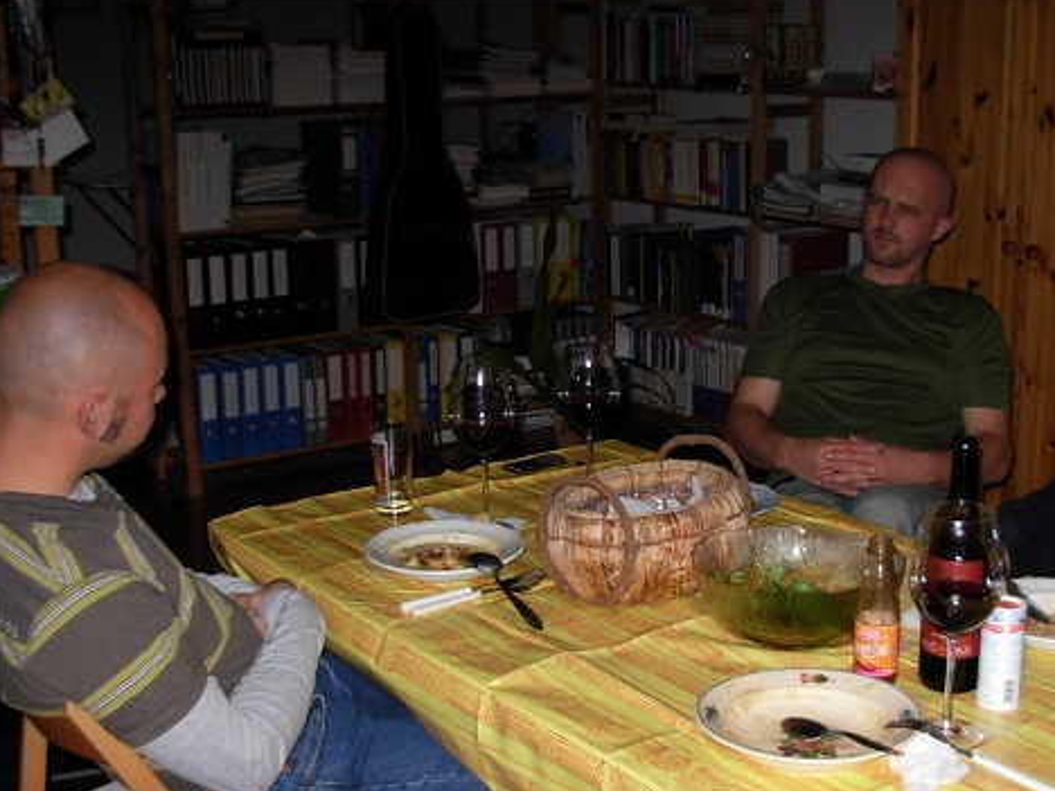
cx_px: 640
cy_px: 476
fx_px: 1585
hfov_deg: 36.7
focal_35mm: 52
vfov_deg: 28.0
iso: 112
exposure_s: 1/45.2
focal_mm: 6.3
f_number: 2.9
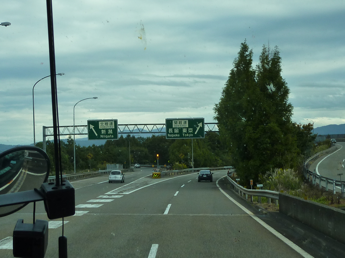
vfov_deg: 20.7
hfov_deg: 27.4
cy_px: 129
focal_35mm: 71
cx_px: 172
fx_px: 708
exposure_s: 1/200
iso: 125
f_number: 4
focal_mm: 6.5
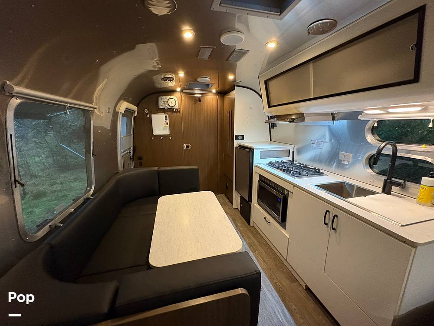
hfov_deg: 102.1
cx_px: 217
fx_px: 176
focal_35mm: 14
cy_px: 163
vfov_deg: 85.7
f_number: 2.2
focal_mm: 2.22
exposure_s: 1/60
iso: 800
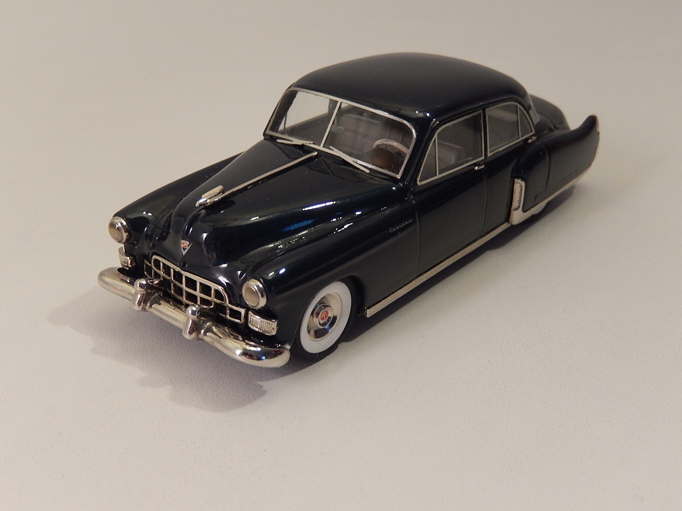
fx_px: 1005
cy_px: 256
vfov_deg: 28.6
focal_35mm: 51
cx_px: 341
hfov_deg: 37.5
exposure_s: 1/10
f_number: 4.5
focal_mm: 9.2
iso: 400
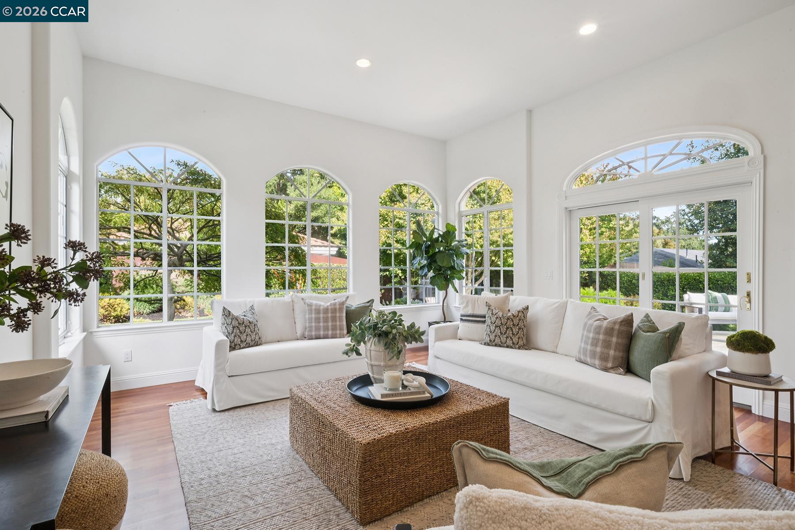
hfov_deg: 91.6
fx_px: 386
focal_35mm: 18
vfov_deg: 68.9
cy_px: 265
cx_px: 398
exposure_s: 1/6
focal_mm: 17.5
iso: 400
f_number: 22
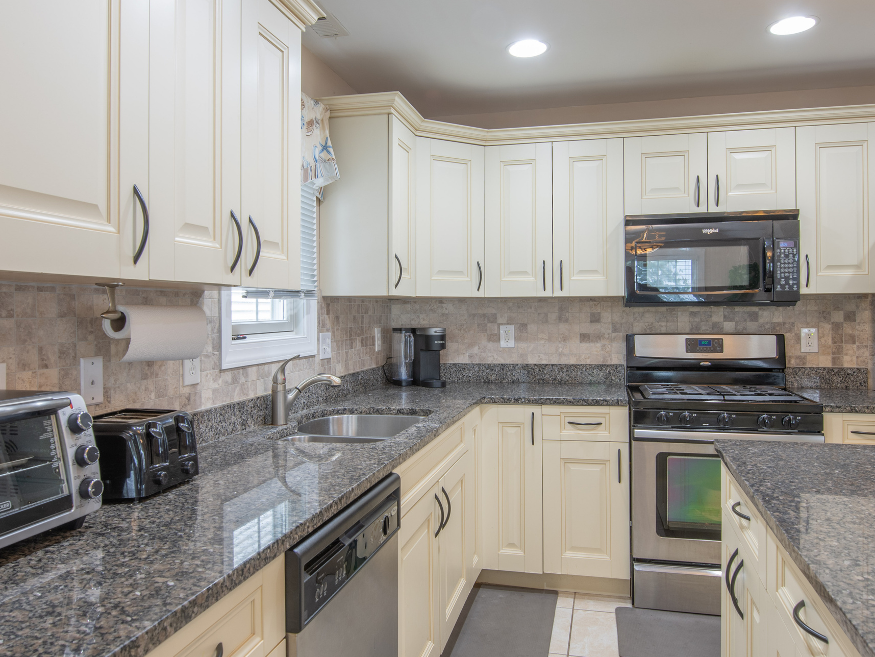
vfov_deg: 53.1
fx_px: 657
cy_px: 316
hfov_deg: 67.3
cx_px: 439
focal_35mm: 26
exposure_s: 1.3
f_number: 9
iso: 64
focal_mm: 14
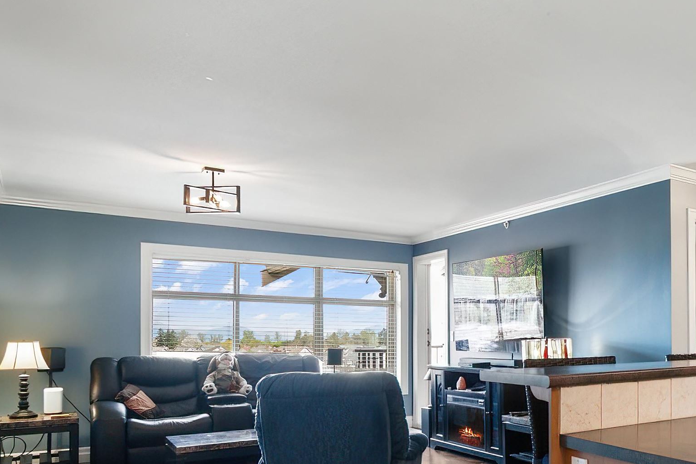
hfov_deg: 52.4
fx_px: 580
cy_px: 322
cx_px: 657
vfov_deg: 42.8
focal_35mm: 30
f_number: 7.1
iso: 200
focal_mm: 10
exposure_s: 1/15
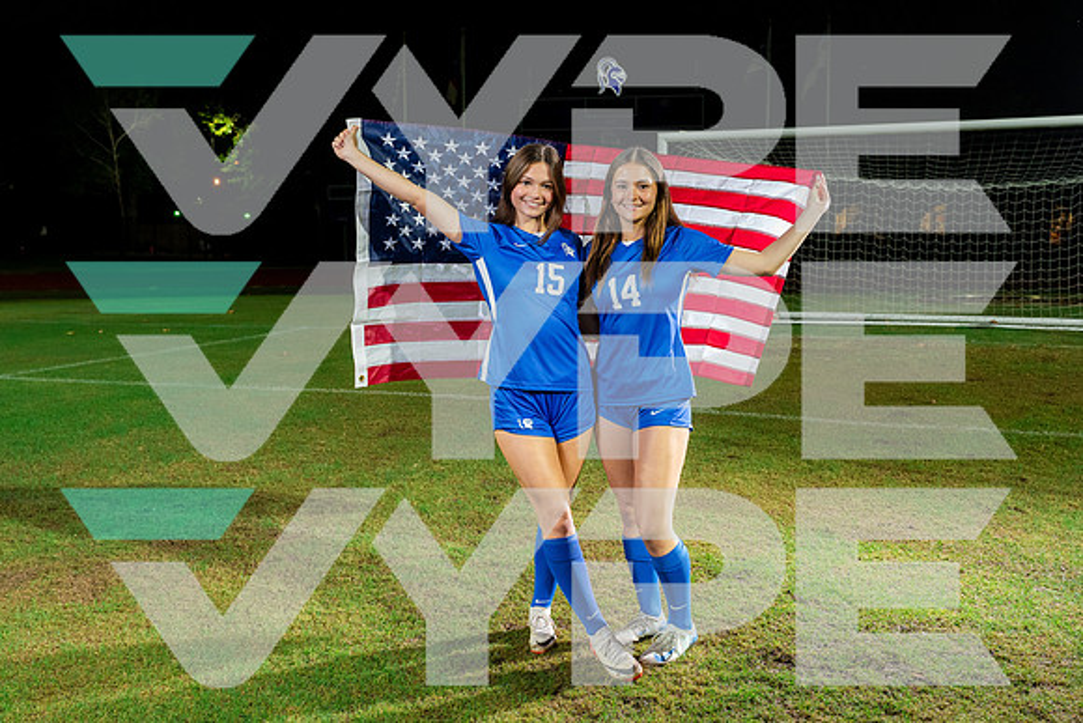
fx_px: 1071
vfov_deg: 37.3
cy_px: 362
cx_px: 542
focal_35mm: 36
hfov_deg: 53.7
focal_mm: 35
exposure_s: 1/250
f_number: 5.6
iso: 2500
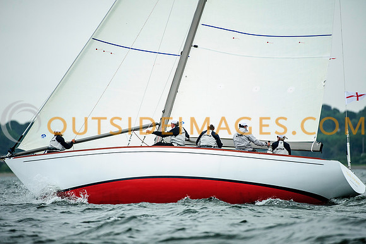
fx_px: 4128
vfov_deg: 3.4
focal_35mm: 406
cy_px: 121
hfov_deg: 5.1
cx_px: 191
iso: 640
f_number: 4
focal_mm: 380
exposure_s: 1/1250
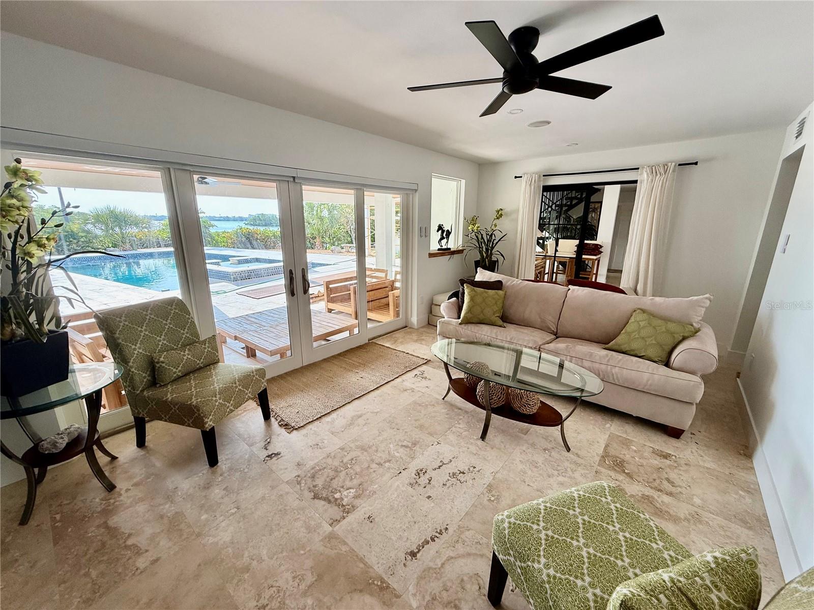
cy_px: 305
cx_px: 407
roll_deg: -0.2
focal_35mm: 14
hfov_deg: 102.1
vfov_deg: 85.7
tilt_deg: -14.0
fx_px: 329
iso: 64
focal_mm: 2.22
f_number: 2.2
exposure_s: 1/192
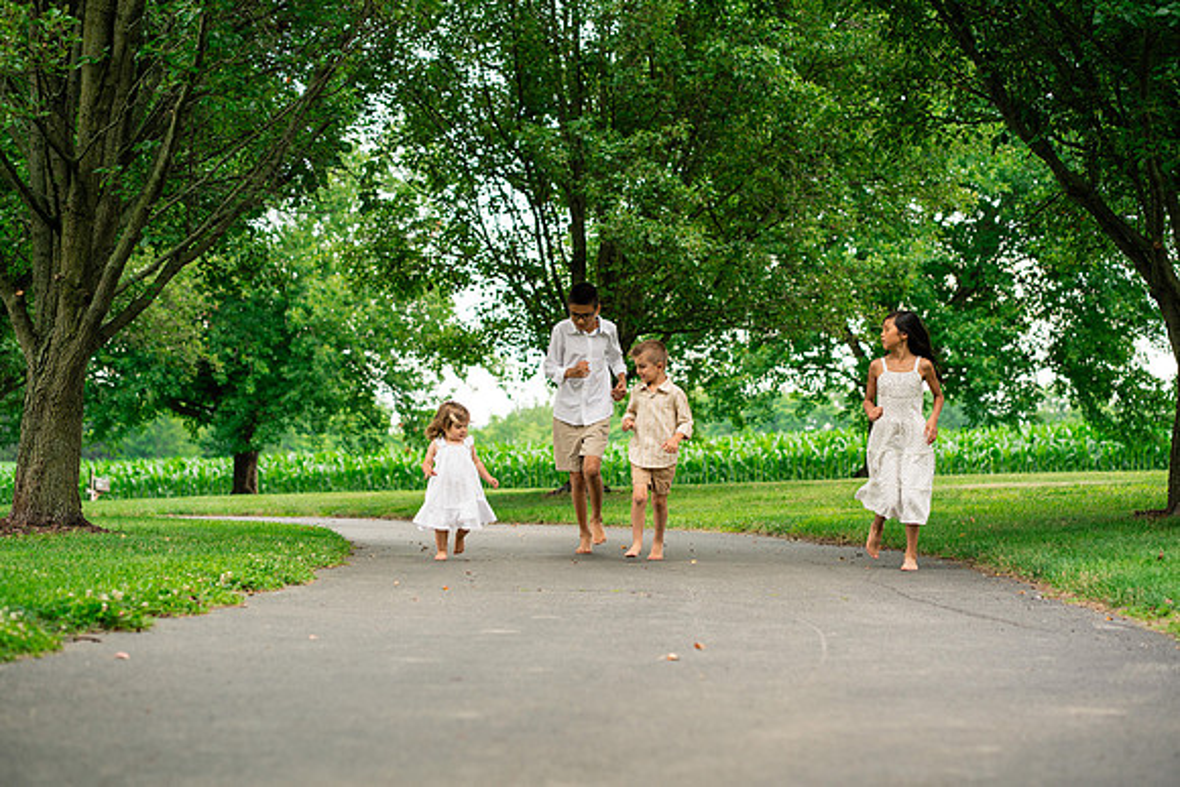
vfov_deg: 16.1
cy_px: 394
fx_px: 2787
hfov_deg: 23.9
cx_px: 590
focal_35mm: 85
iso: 500
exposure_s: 1/500
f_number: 3.5
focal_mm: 85
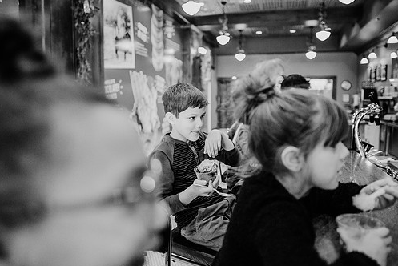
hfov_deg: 65.4
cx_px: 196
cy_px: 125
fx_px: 310
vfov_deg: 46.4
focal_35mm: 28
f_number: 2
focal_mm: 24
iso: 5000
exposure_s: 1/640
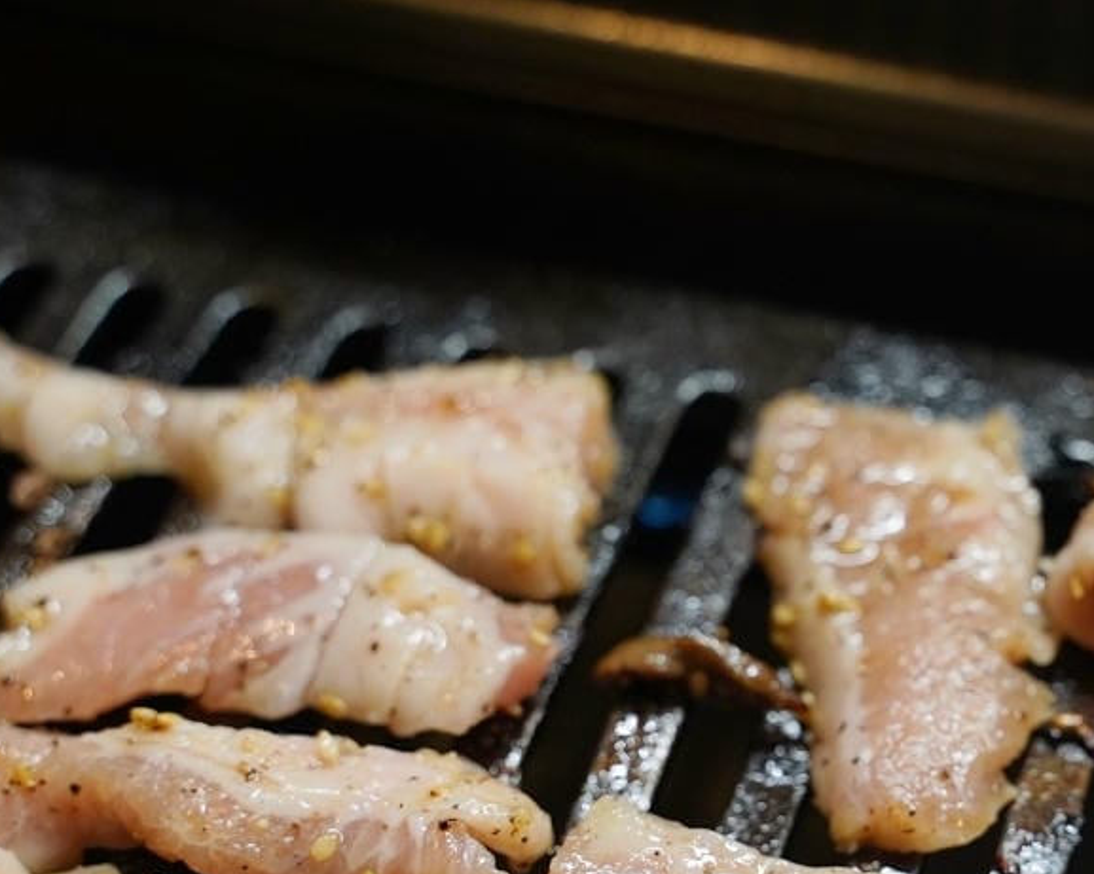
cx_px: 931
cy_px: 650
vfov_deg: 18.6
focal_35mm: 82
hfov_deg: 22.8
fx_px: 2654
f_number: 4
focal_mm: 42
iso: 1600
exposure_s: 1/60
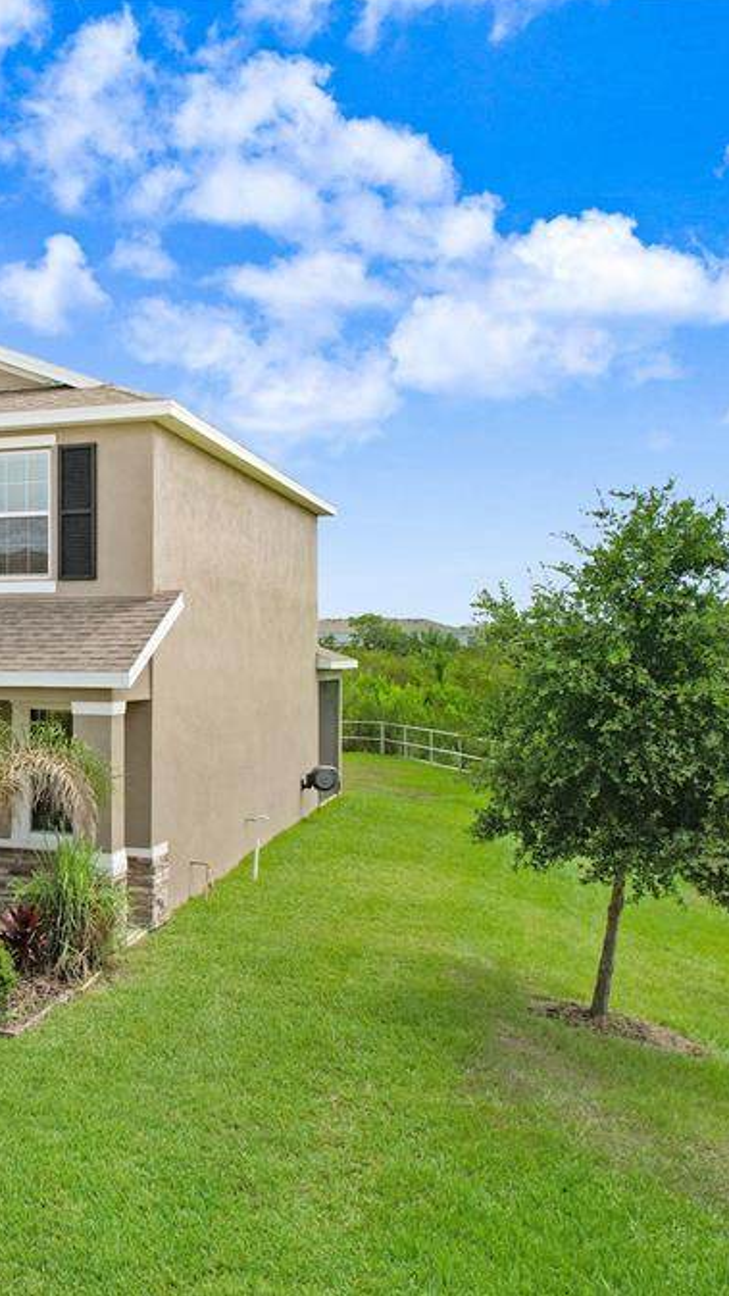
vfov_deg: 56.6
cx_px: -38
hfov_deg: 30.7
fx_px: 1203
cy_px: 648
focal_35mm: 35
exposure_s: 1/800
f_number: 2.8
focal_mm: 8.38
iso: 200
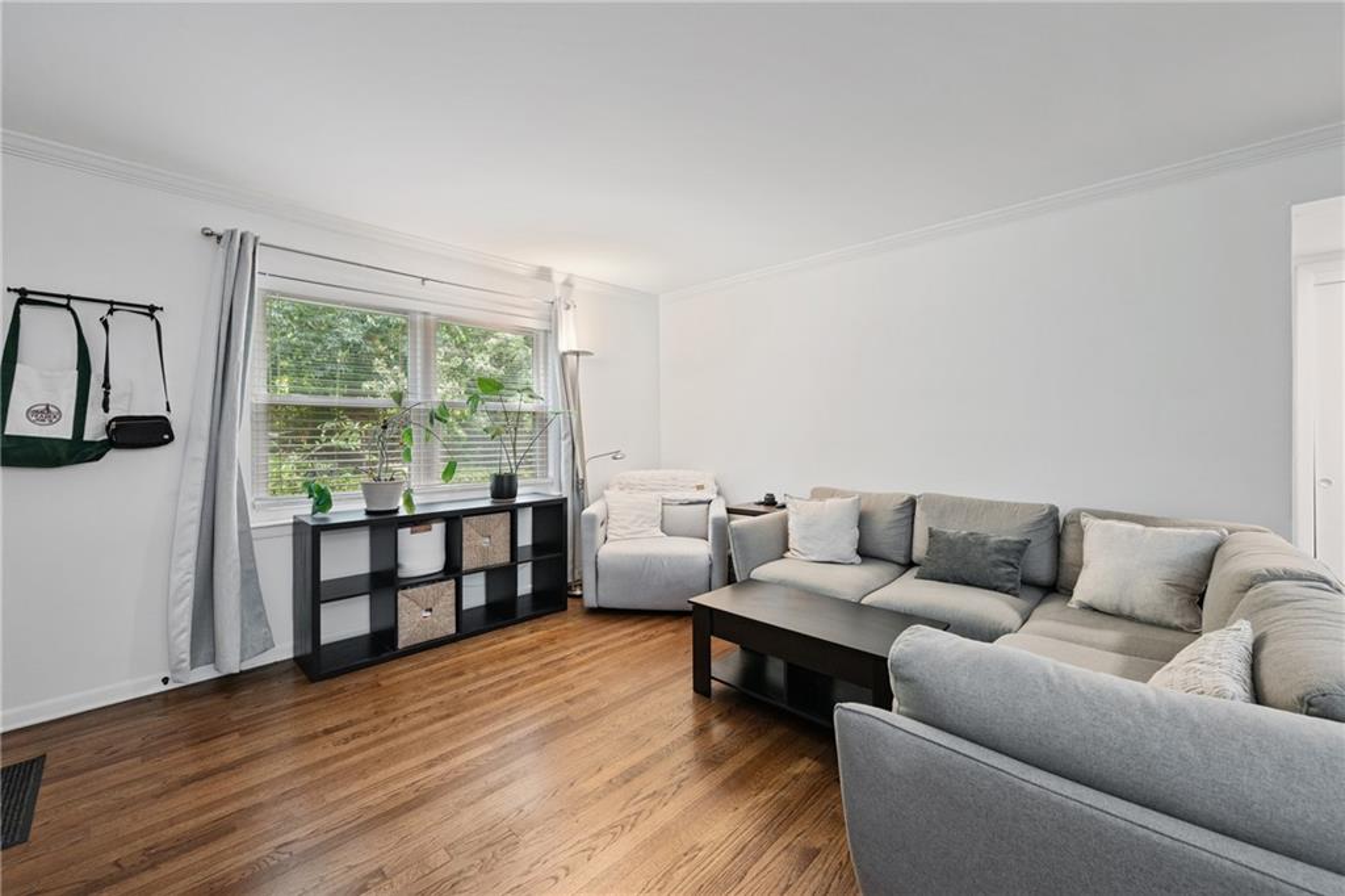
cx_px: 672
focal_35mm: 14
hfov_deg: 104.3
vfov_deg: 81.2
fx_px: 523
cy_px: 448
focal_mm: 14
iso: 400
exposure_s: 1/1.25
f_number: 8
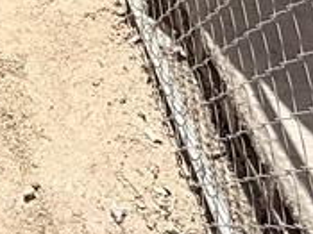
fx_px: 741
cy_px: -318
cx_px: -84
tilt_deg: -14.4
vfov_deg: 13.5
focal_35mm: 82
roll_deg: +1.8
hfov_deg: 21.7
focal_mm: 2.22
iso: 50
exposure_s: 1/2841
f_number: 2.2
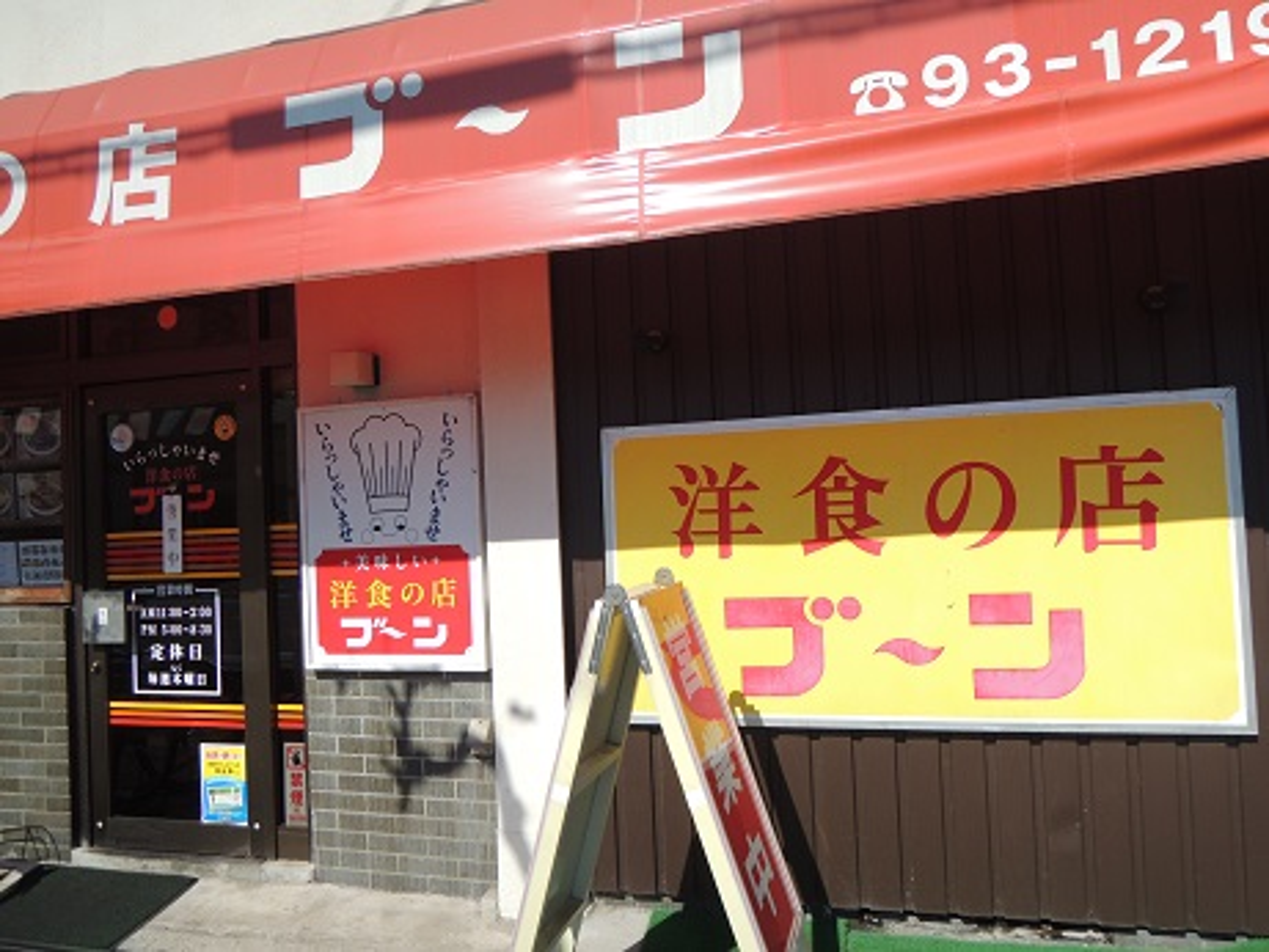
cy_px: 476
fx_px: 880
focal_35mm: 24
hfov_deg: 71.6
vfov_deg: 56.8
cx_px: 634
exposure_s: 1/1250
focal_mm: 4.3
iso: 100
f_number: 2.8
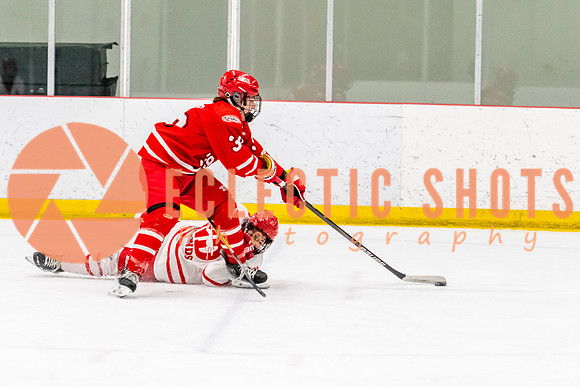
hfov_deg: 10.4
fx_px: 3178
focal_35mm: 197
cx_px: 254
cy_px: 219
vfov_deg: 7.0
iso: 4000
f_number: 2.8
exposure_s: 1/800
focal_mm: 110
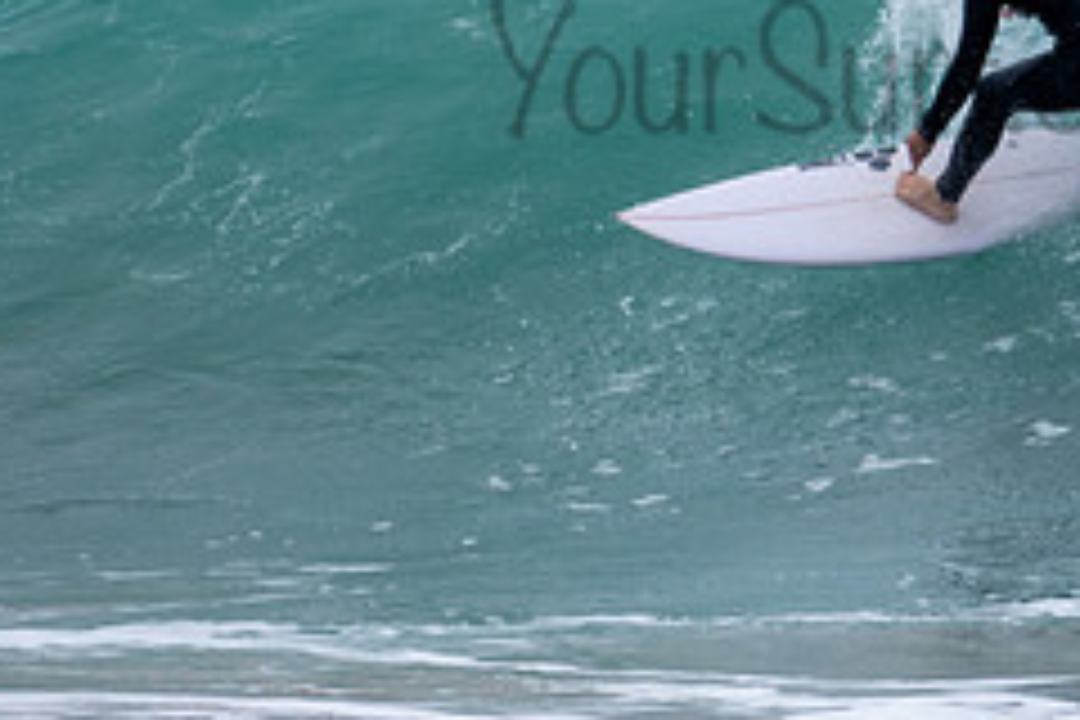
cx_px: 954
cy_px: 29
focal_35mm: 1814
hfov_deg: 1.1
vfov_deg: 0.8
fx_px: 54416
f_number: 5.6
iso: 320
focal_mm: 500
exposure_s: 1/1250
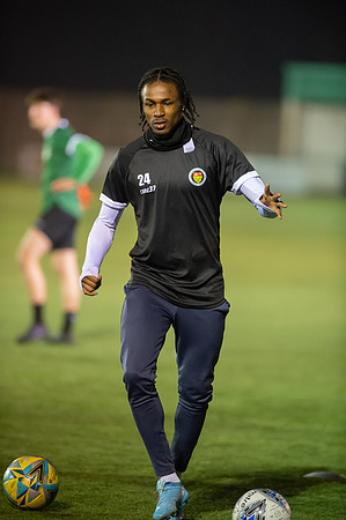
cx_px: 173
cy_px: 260
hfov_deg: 4.6
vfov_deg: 6.9
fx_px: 4335
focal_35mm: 300
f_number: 2.8
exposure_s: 1/500
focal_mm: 300
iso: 6400
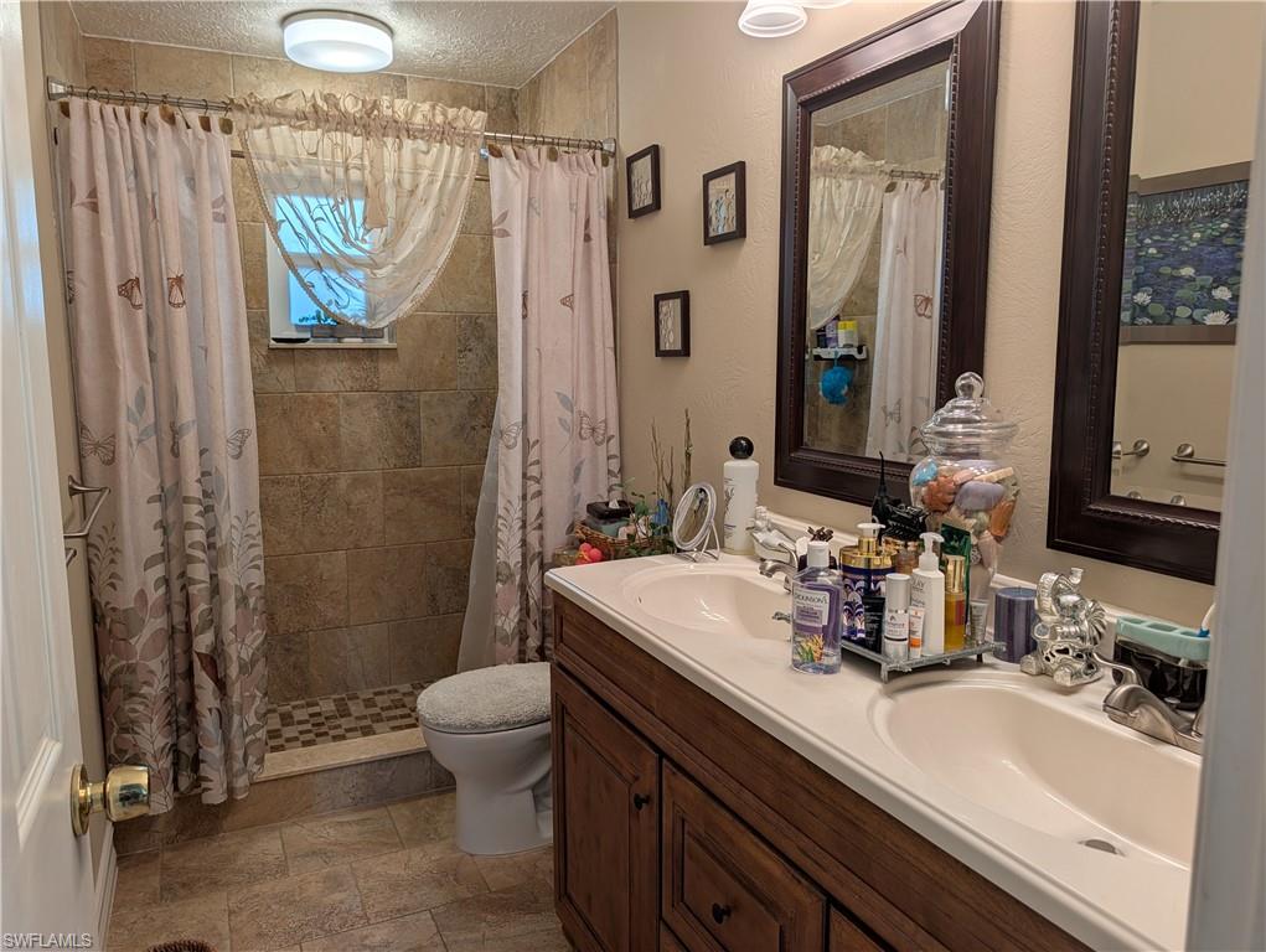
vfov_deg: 56.9
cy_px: 476
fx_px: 879
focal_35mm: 24
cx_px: 633
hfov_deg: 71.5
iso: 17
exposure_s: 1/153
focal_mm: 6.9
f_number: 1.68
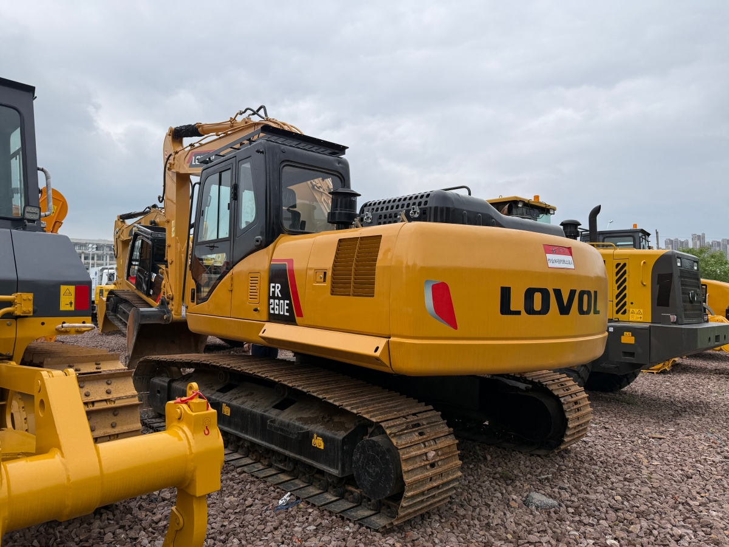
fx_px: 505
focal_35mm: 24
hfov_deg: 71.6
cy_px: 274
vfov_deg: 56.8
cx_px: 364
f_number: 1.78
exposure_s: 1/1901
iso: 80
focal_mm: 6.76
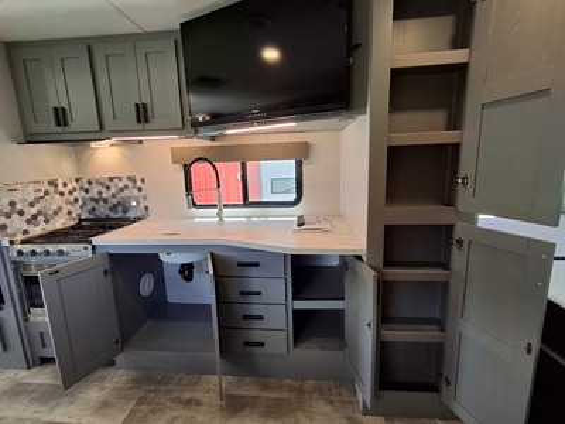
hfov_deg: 94.5
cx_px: 282
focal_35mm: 16
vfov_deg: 78.1
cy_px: 212
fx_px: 261
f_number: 2.2
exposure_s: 1/40
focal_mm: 1.64
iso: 64
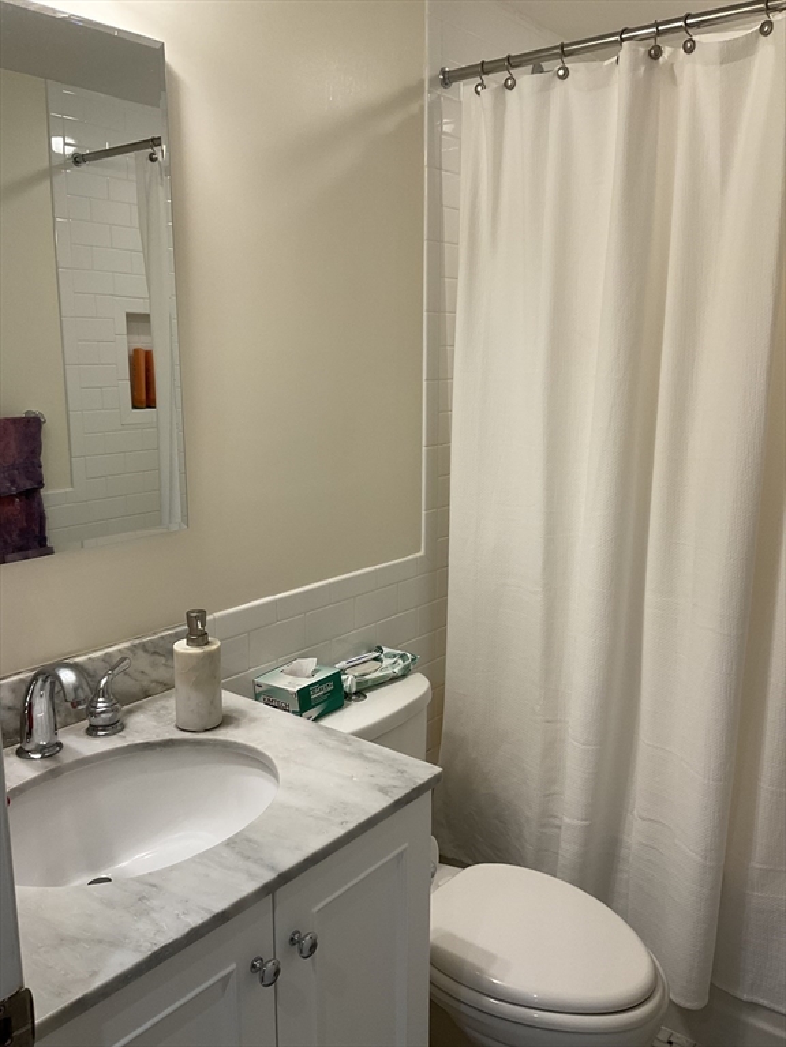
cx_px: 393
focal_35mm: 29
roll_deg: +0.8
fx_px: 878
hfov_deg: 48.2
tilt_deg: -11.1
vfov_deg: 61.7
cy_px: 524
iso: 40
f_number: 1.8
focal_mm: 3
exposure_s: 1/60
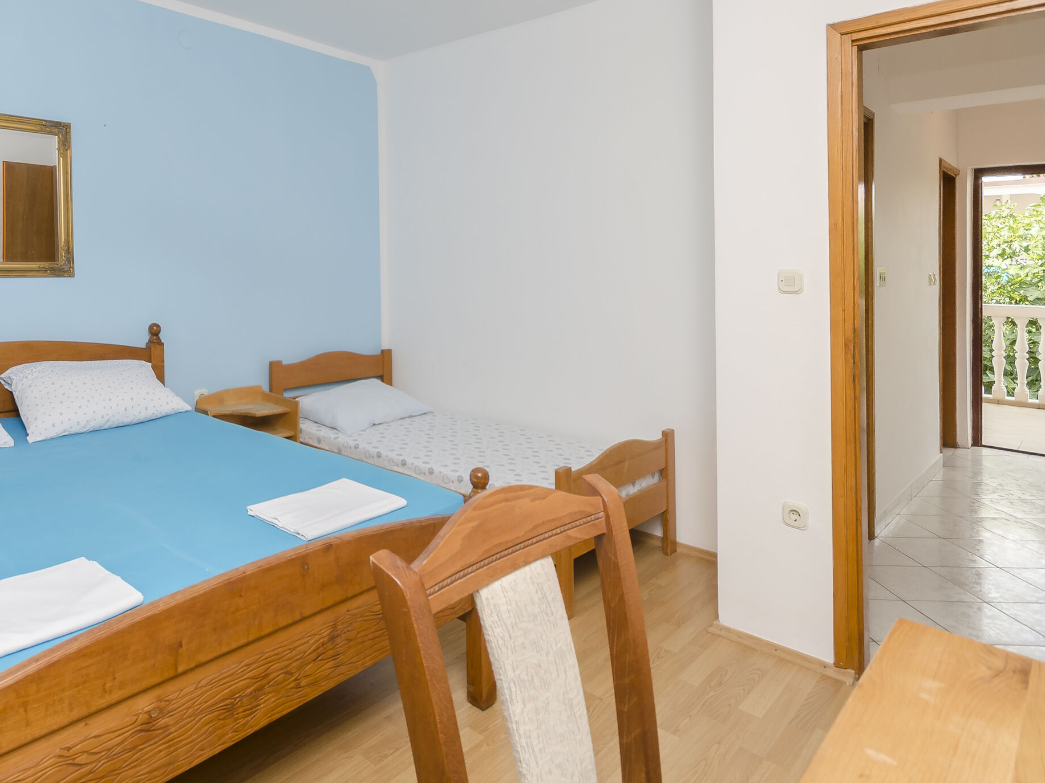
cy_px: 300
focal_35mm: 22
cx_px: 332
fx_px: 664
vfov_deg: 60.4
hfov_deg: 73.6
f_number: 8
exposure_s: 1/100
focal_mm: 10
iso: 160
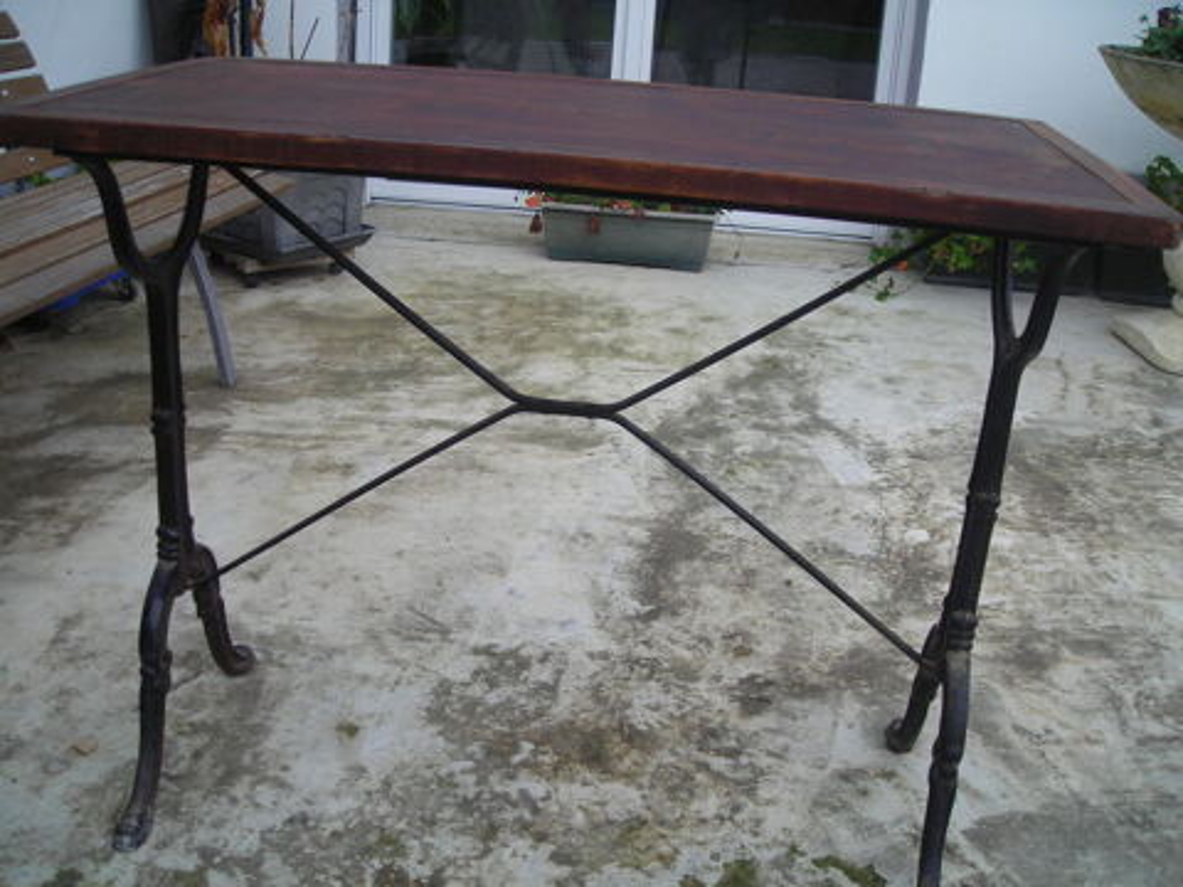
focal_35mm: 38
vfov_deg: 37.7
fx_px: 1299
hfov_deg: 49.0
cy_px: 444
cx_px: 592
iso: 50
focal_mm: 6.3
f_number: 3.2
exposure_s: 1/122
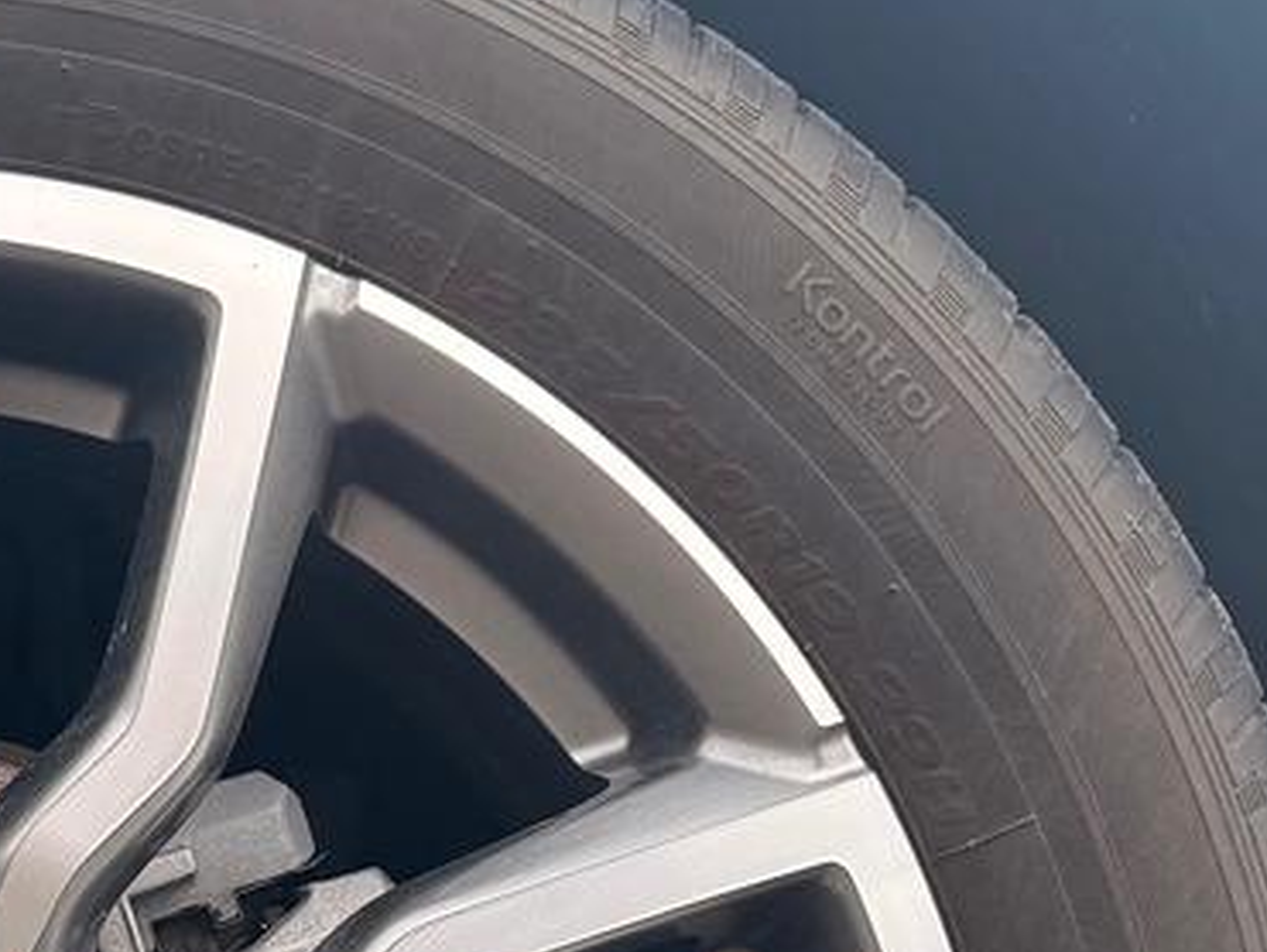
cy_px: 1223
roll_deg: -2.0
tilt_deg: -4.1
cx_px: -212
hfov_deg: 22.0
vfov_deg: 16.8
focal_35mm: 83
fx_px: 3040
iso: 100
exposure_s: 1/1585
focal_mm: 6.76
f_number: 1.78
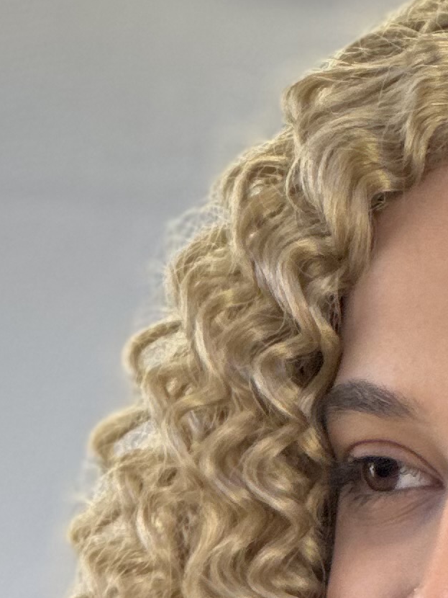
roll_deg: -0.9
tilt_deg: -6.2
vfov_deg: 5.3
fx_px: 6450
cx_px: 672
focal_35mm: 374
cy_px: 803
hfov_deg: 4.0
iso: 125
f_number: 2.8
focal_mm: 9
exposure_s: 1/33
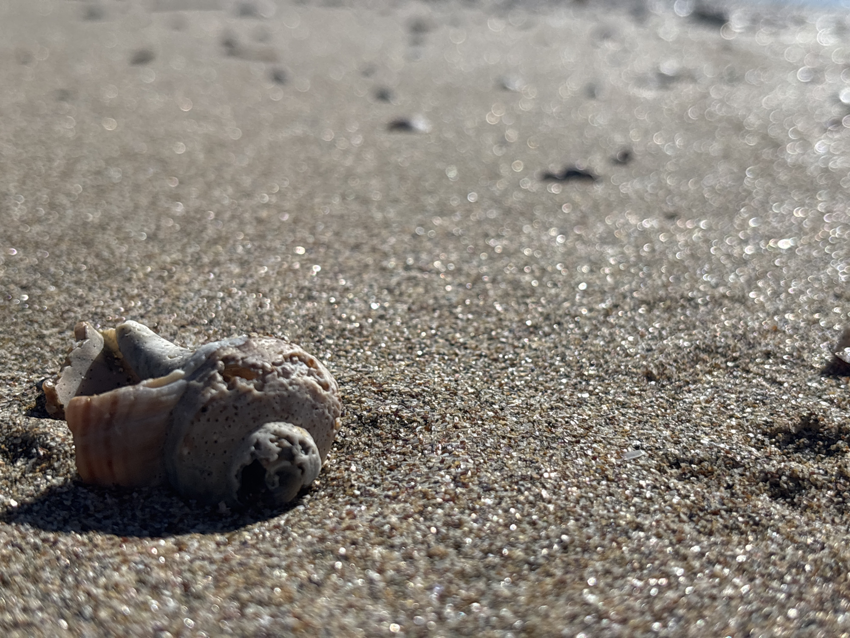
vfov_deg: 28.0
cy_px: 319
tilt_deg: -18.3
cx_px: 425
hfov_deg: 36.8
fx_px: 1277
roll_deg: -2.4
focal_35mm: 52
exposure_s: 1/5348
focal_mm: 5.96
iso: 40
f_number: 1.6
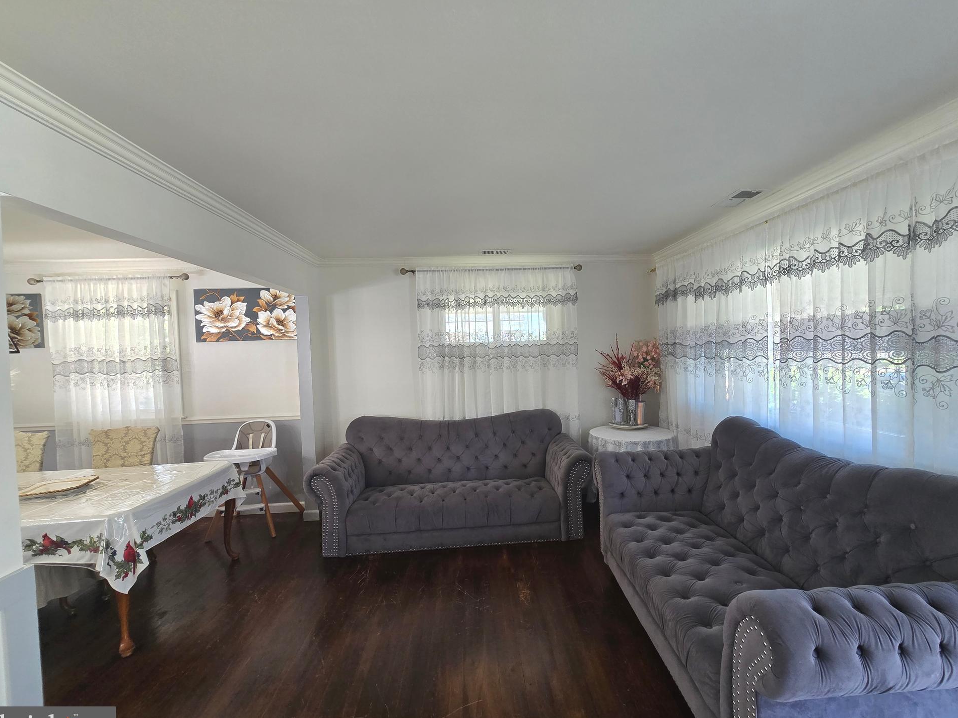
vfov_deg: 85.7
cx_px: 506
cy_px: 361
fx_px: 387
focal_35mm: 14
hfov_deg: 102.0
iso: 200
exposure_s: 1/100
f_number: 2.2
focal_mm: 2.2
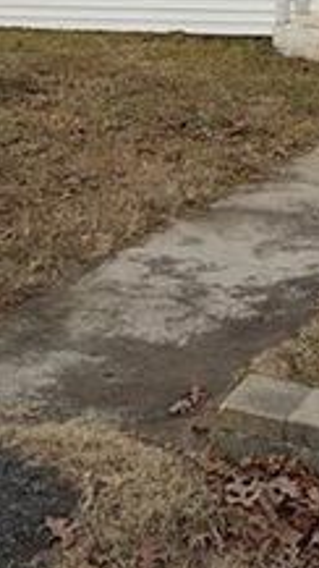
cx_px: 400
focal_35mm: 80
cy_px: -37
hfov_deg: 14.5
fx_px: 1203
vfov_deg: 24.9
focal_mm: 6.9
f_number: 1.68
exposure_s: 1/275
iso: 21
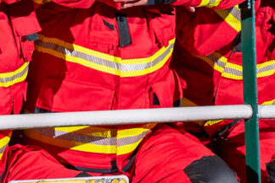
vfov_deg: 3.0
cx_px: 75
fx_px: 3450
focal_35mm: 452
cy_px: -101
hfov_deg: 4.6
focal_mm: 57.5
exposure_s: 1/25
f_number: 2.8
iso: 250
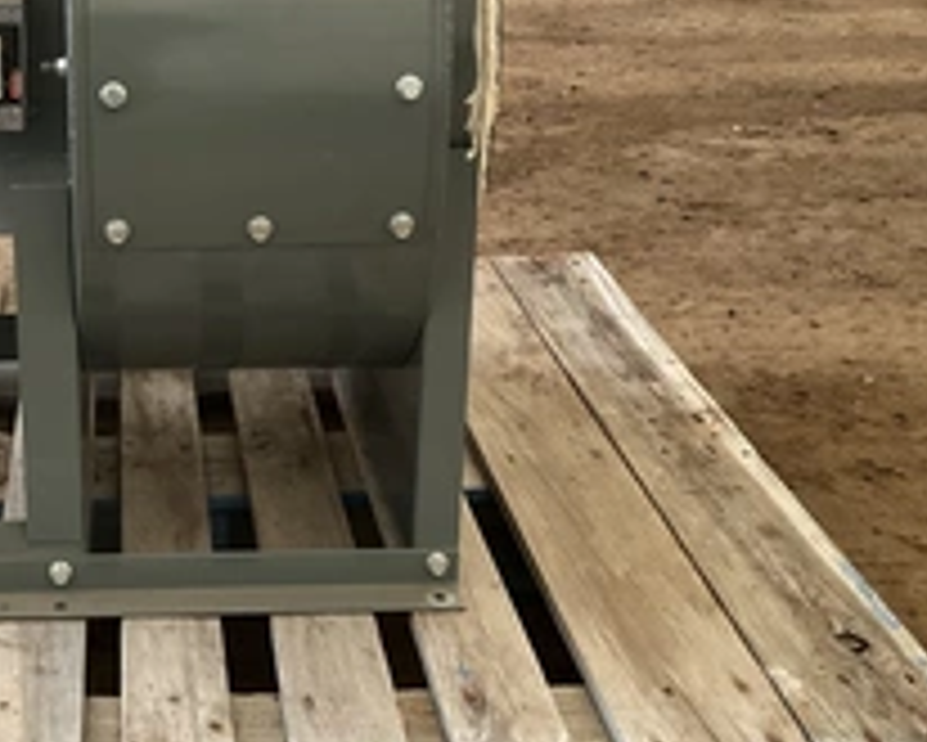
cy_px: 126
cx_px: 99
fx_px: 1510
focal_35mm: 55
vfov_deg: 27.0
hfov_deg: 32.5
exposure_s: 1/76
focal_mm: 3
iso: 64
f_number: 1.8
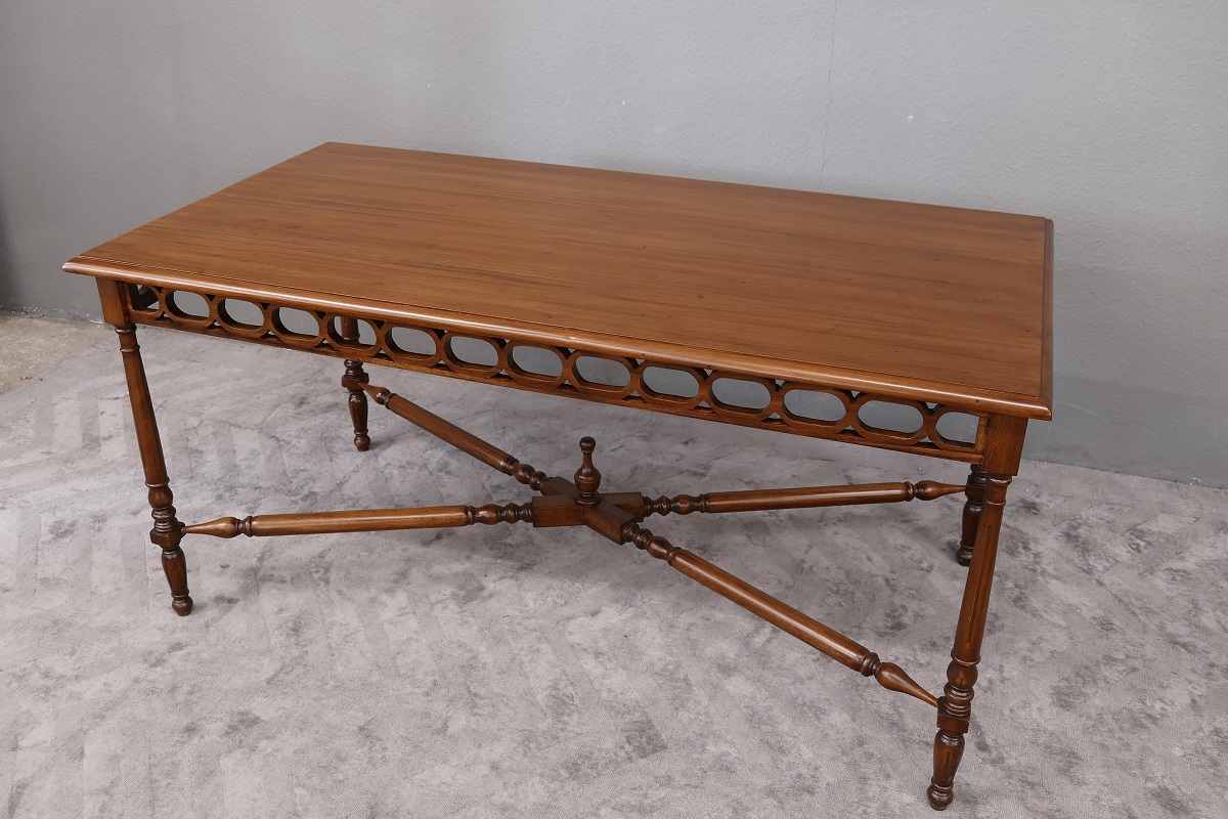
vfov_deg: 40.0
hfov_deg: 57.2
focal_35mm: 33
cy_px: 410
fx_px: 1126
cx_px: 614
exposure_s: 1/5
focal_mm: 12.12
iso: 125
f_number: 3
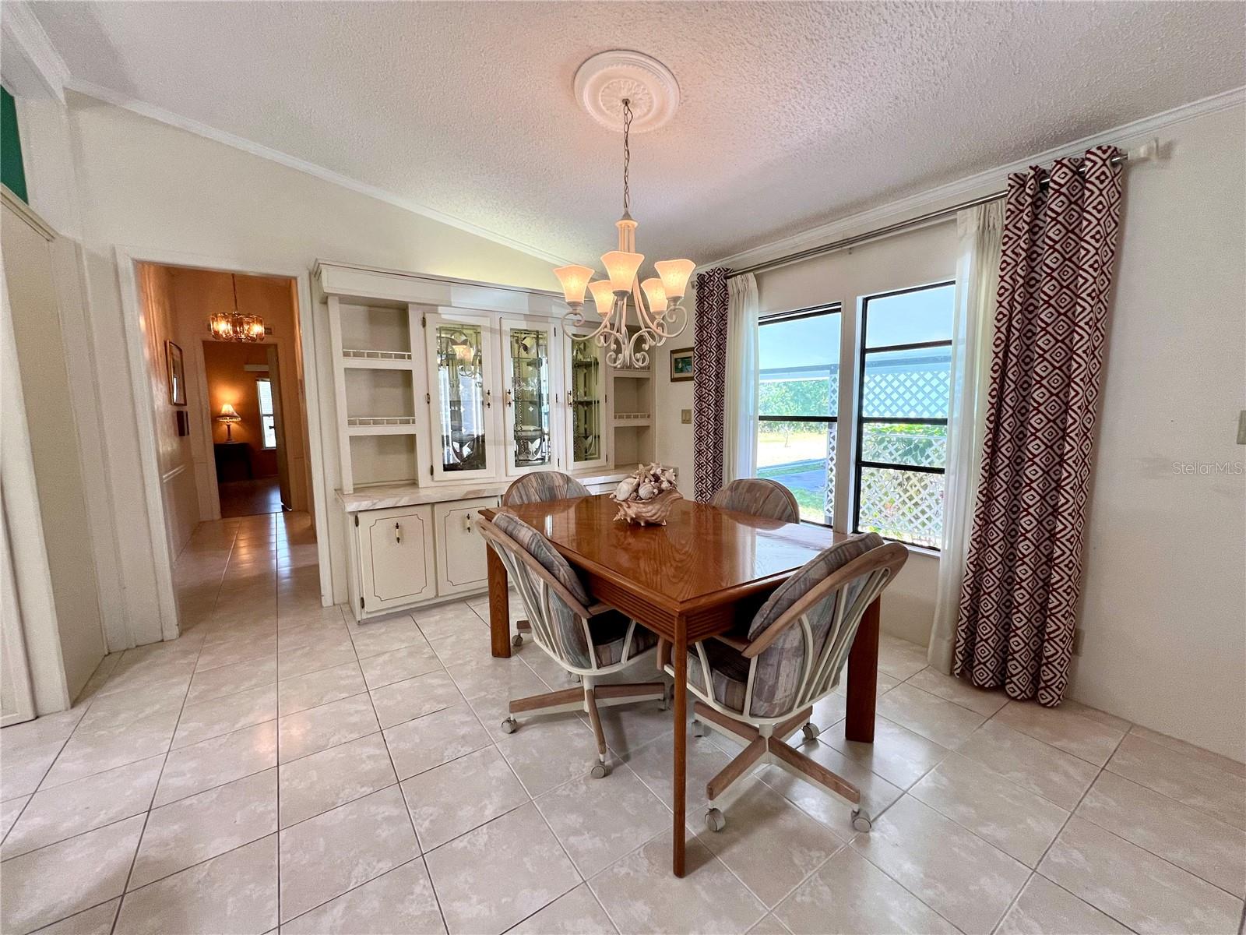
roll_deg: +1.1
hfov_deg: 106.2
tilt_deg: -7.8
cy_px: 468
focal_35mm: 13
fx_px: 468
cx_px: 623
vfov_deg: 89.9
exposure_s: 1/120
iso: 125
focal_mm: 1.57
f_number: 1.8
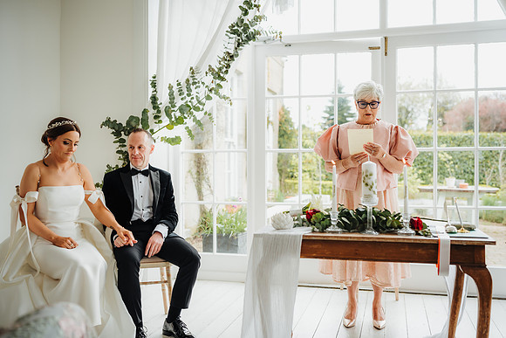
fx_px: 509
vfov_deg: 36.7
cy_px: 165
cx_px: 260
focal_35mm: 36
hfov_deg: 52.9
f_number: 2
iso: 125
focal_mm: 35
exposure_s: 1/200
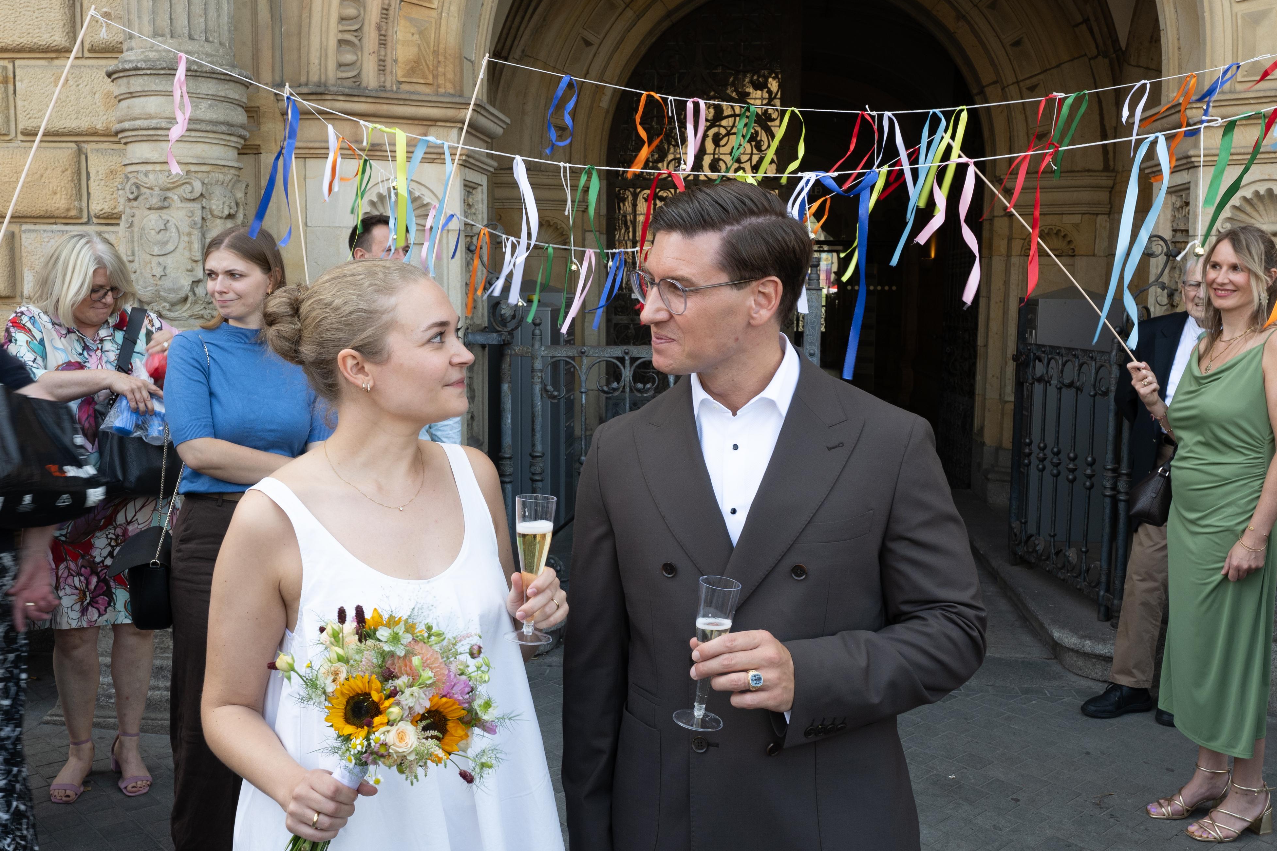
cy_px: 428
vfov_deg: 36.9
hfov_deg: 53.1
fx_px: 1277
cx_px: 644
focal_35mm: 36
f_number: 7.1
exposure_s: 1/60
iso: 125
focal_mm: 17
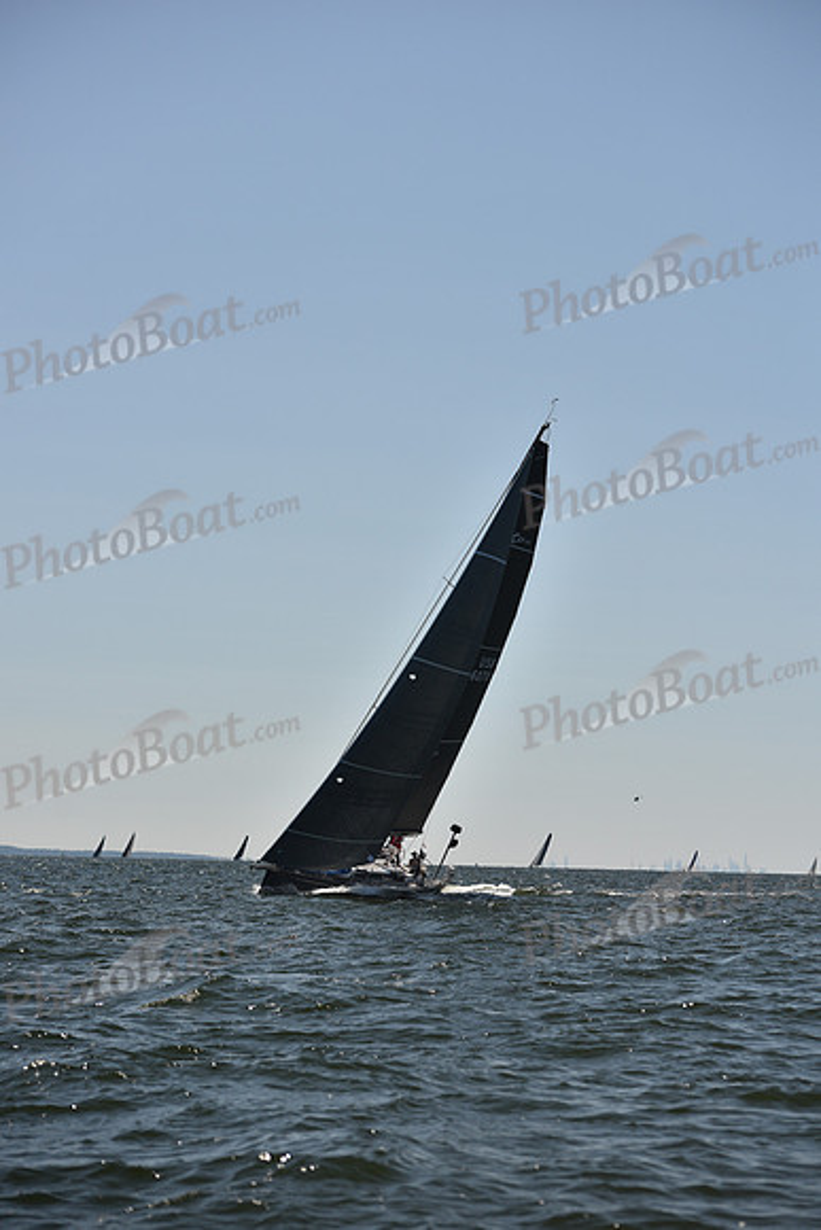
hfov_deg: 15.2
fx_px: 3077
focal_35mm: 90
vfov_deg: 22.6
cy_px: 615
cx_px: 410
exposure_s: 1/1600
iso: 250
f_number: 4
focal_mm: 90
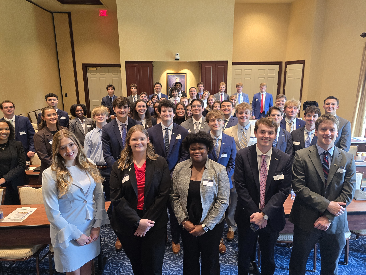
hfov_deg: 69.4
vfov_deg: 54.9
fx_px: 264
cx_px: 182
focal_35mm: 25
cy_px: 135
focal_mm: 6.3
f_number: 1.7
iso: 400
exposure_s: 1/120
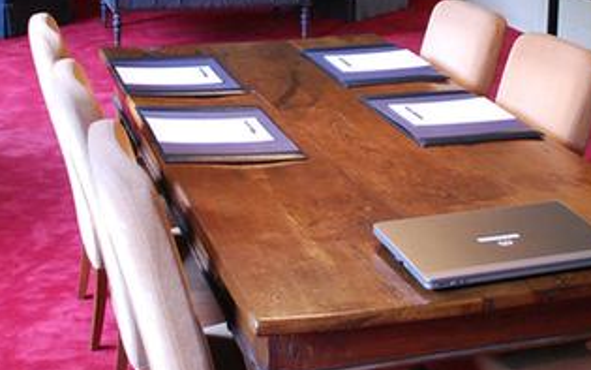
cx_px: 342
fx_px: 1079
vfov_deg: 19.1
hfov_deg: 30.6
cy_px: 50
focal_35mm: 67
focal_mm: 18
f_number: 3.5
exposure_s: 1/30
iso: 800
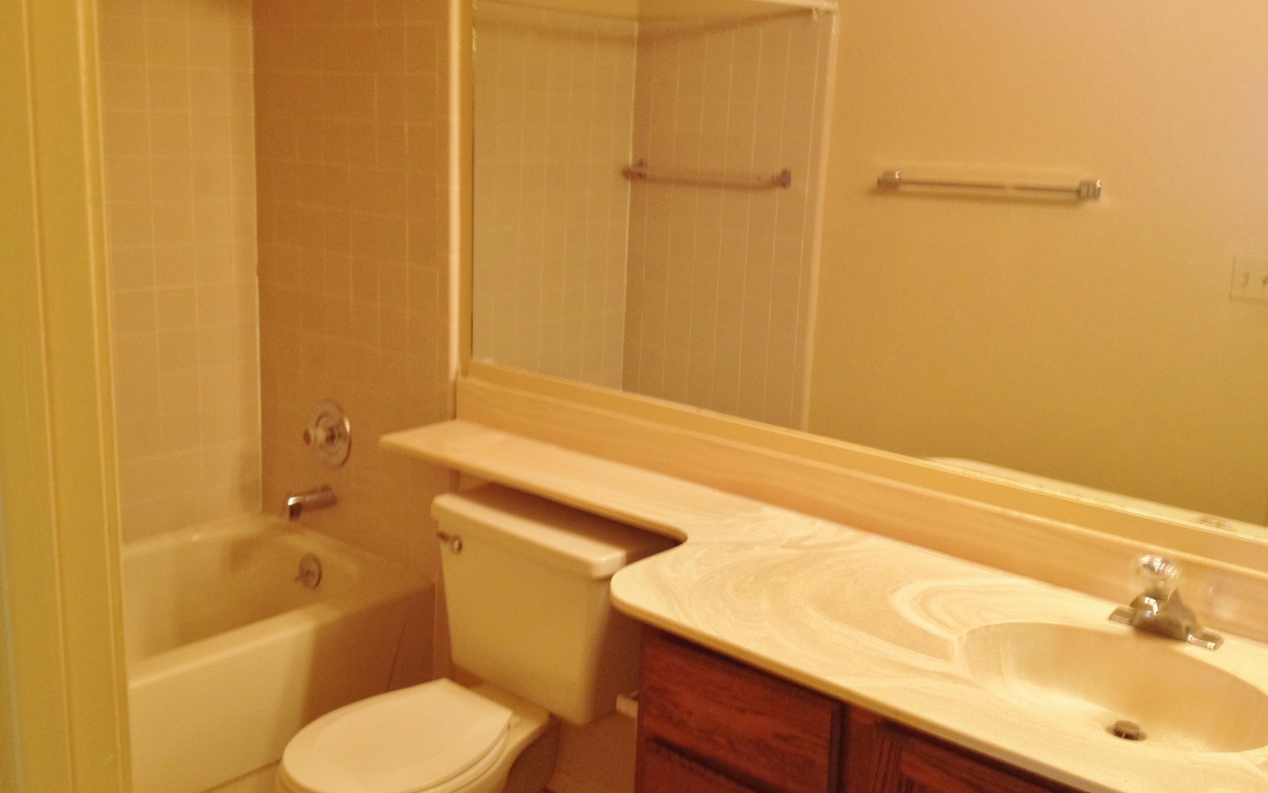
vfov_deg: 33.6
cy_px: 369
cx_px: 645
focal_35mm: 38
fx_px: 1313
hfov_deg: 51.5
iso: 125
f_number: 2.4
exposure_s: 1/20
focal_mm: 4.28
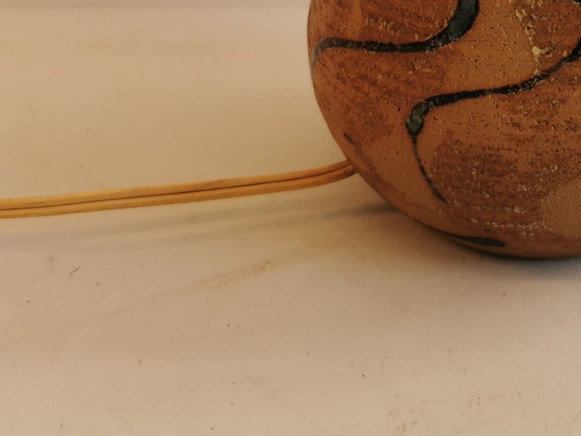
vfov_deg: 23.5
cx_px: 518
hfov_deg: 31.2
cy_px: -28
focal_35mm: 59
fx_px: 990
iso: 50
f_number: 1.6
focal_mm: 5.56
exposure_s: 1/250
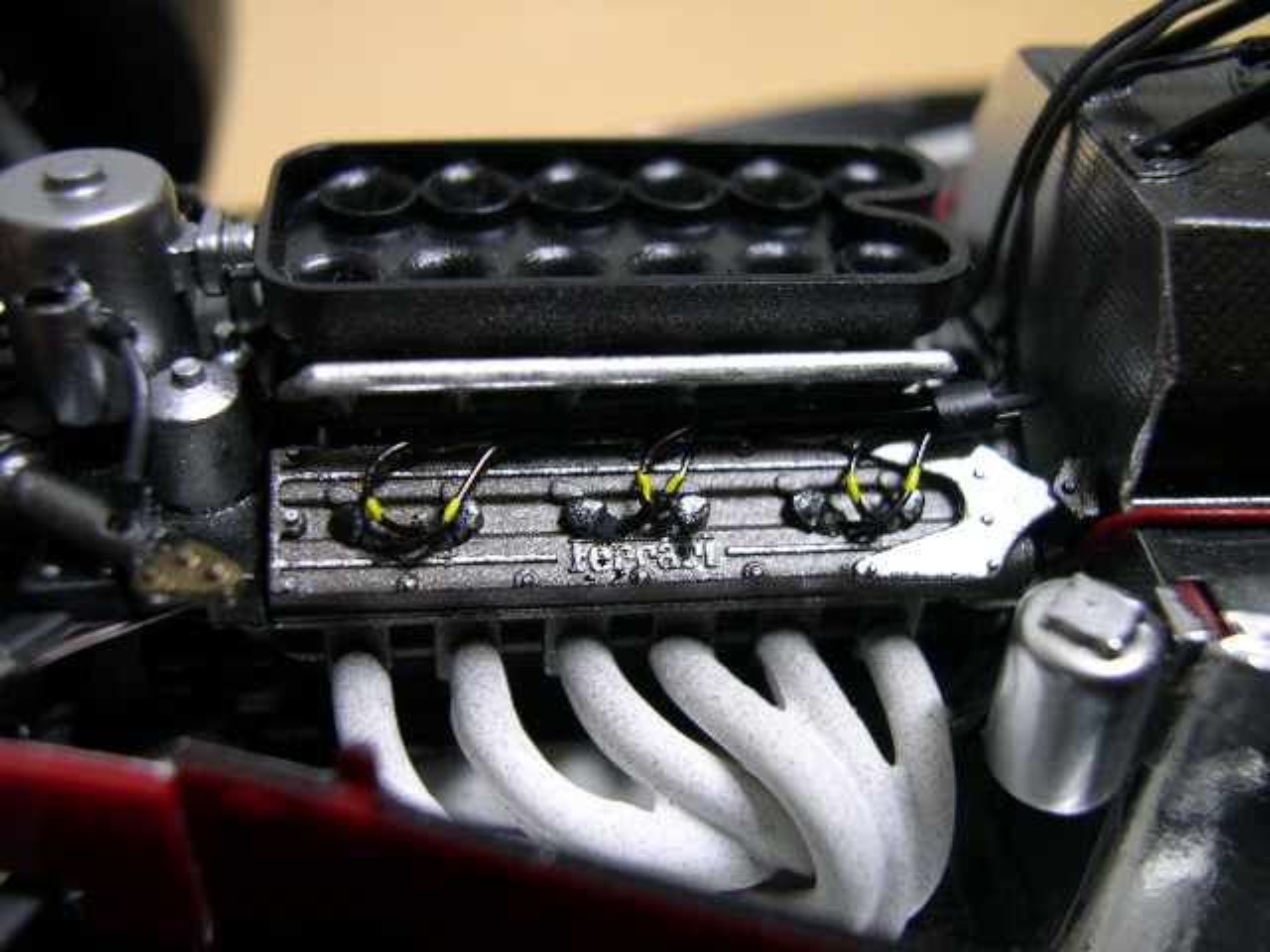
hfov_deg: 49.0
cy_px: 476
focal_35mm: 38
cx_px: 635
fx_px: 1394
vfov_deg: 37.7
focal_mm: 8
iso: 174
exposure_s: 1/5.6
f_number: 2.8
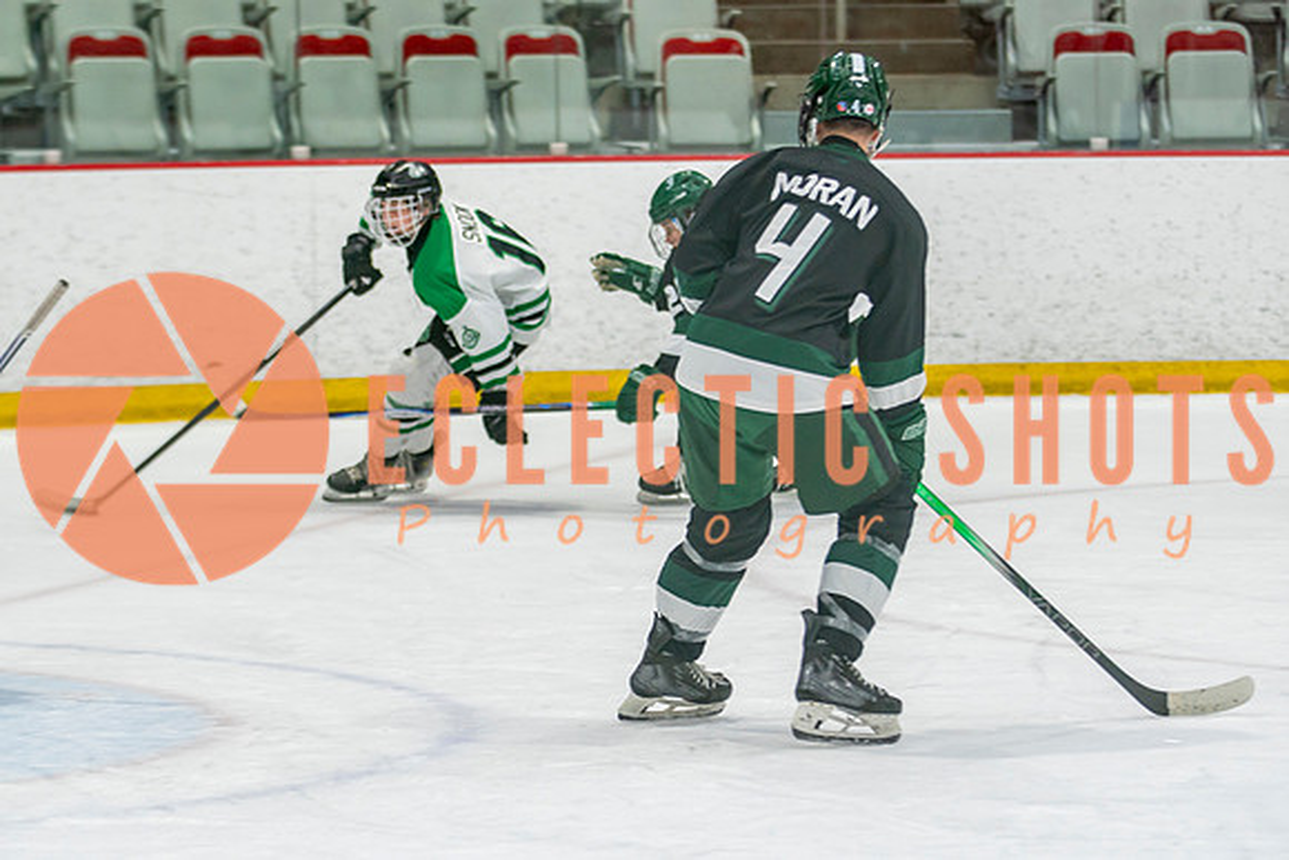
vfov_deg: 7.2
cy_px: 430
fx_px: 6854
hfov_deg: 10.7
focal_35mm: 191
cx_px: 622
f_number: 3.2
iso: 640
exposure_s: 1/640
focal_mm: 115
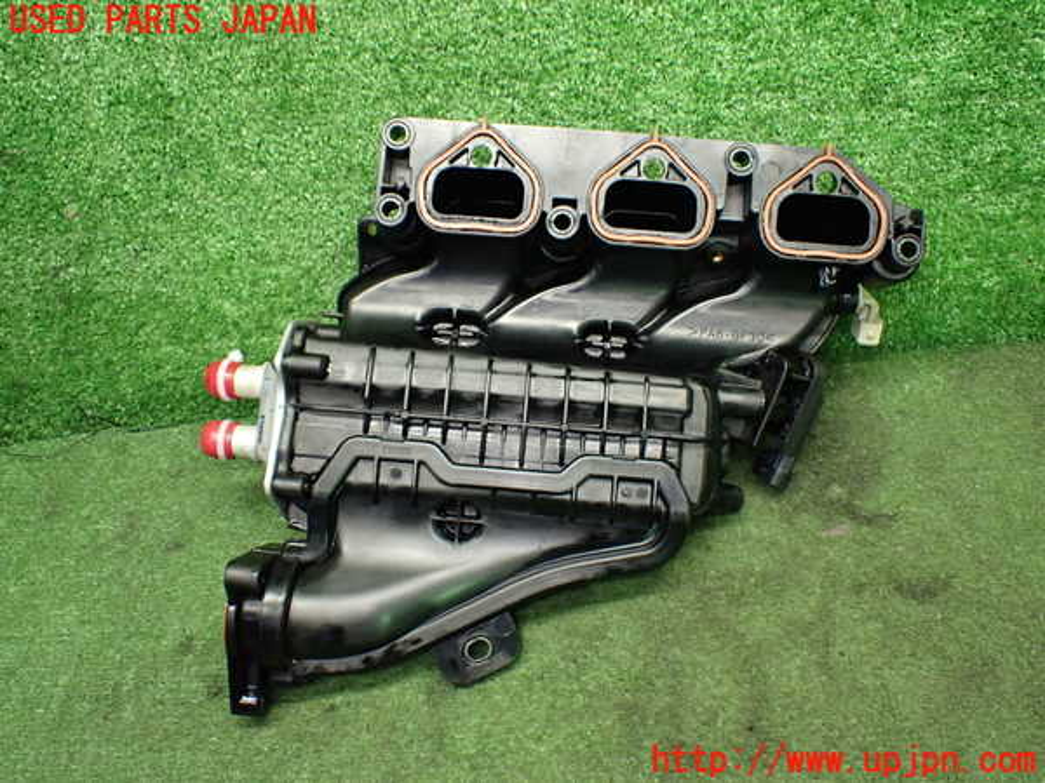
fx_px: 906
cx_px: 522
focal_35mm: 30
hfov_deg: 60.0
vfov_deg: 46.8
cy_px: 392
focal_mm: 5.4
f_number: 2.3
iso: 800
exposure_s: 1/100
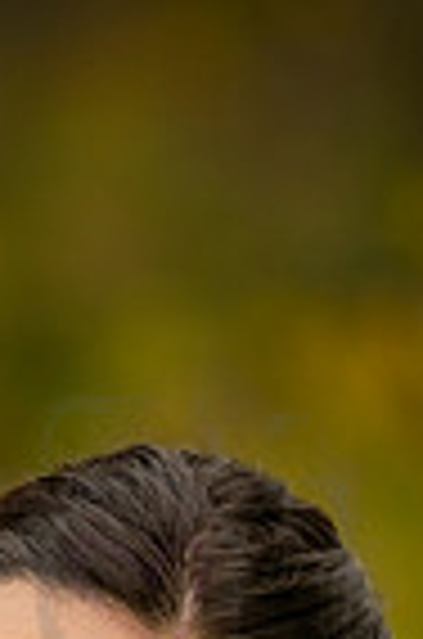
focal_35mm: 429
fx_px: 7598
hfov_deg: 3.2
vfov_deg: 4.8
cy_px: 994
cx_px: 158
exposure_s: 1/1600
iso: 1000
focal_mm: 135
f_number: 4
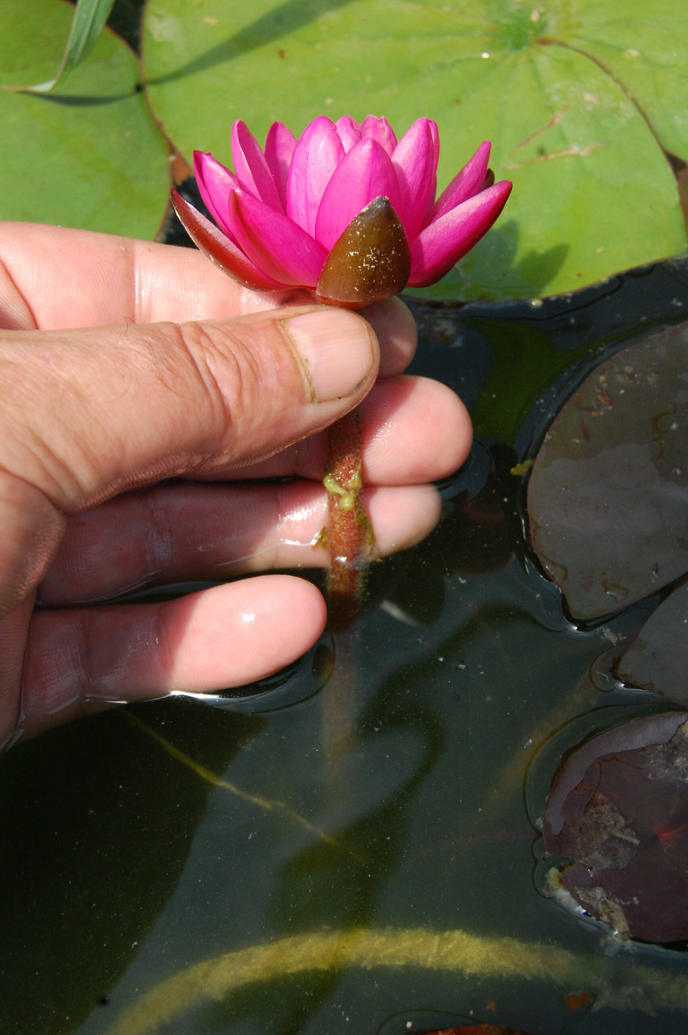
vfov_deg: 33.4
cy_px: 518
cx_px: 344
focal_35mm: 60
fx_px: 1723
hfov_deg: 22.6
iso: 800
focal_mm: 40
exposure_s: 1/500
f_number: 11
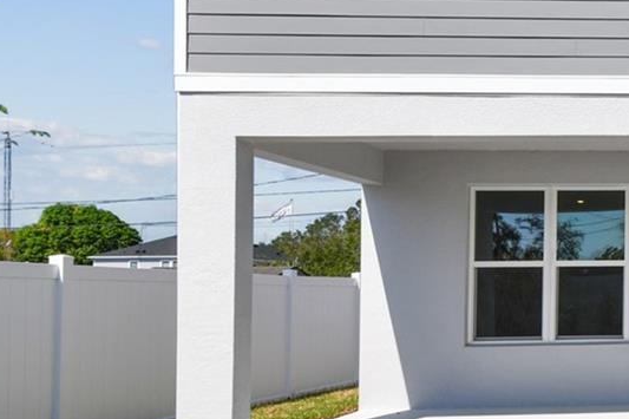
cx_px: 797
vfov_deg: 29.6
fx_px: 786
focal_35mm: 45
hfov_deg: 33.3
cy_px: 131
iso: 100
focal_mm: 10
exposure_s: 1/250
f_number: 7.1
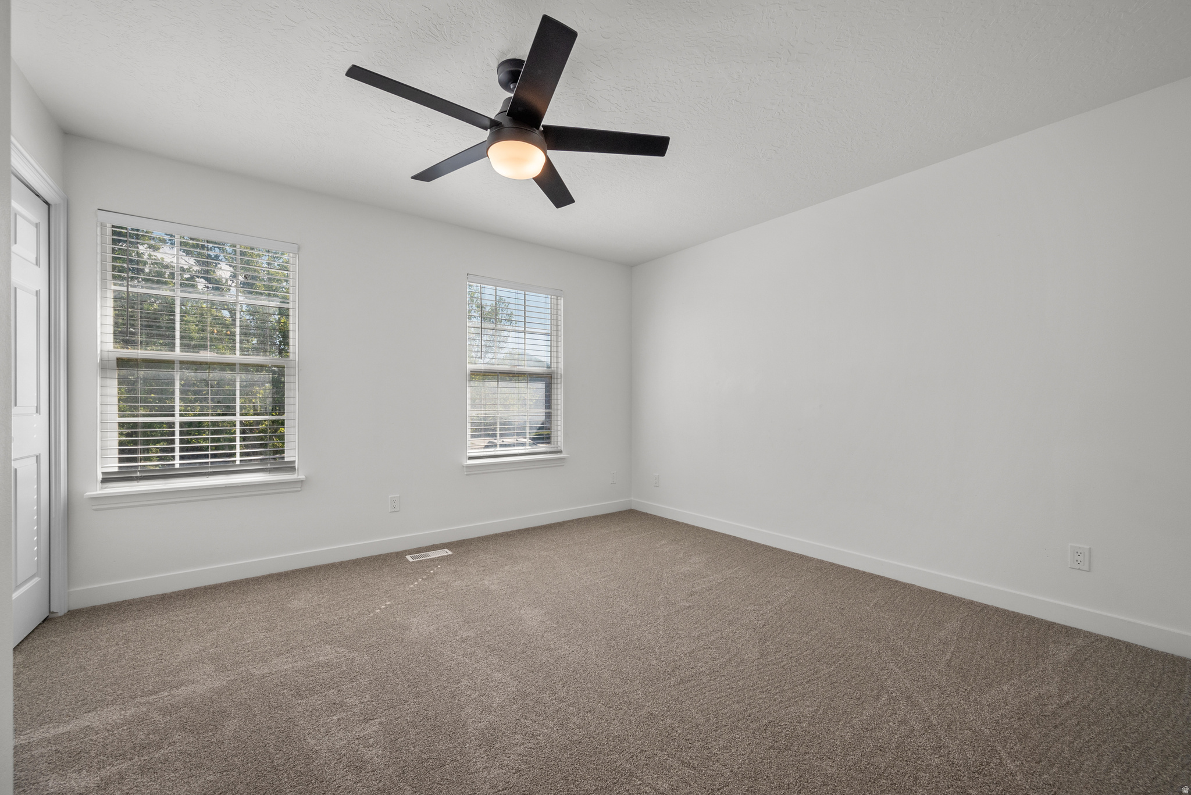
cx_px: 596
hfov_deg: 104.2
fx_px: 463
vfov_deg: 81.3
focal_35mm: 14
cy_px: 398
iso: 500
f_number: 8
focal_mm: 14
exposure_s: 1/20
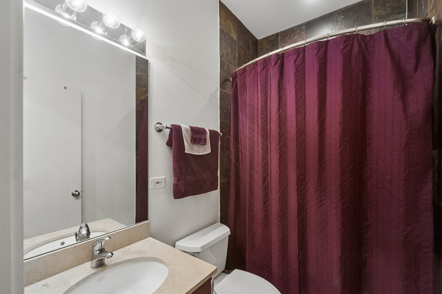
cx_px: 221
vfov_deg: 77.3
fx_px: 184
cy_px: 147
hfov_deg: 100.4
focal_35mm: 15
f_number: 8
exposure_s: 1/10
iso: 400
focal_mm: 15
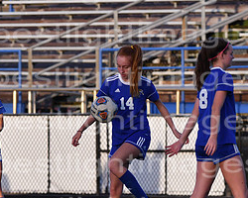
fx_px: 7208
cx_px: 124
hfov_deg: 2.0
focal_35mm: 982
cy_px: 144
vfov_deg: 1.6
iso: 800
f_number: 5.6
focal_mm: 300
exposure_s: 1/1600
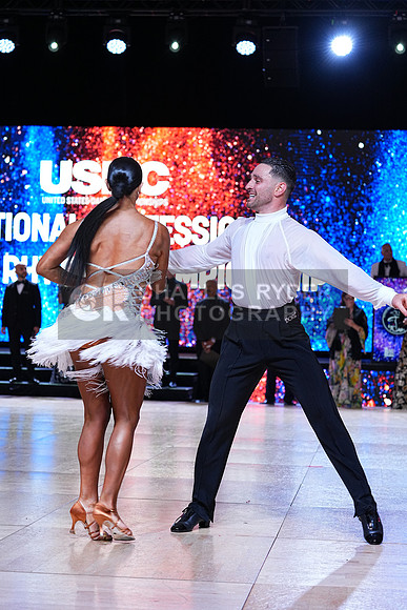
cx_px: 204
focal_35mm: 74
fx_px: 1254
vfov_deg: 27.3
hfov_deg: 18.4
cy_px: 305
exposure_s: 1/500
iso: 1250
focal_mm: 74
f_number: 4
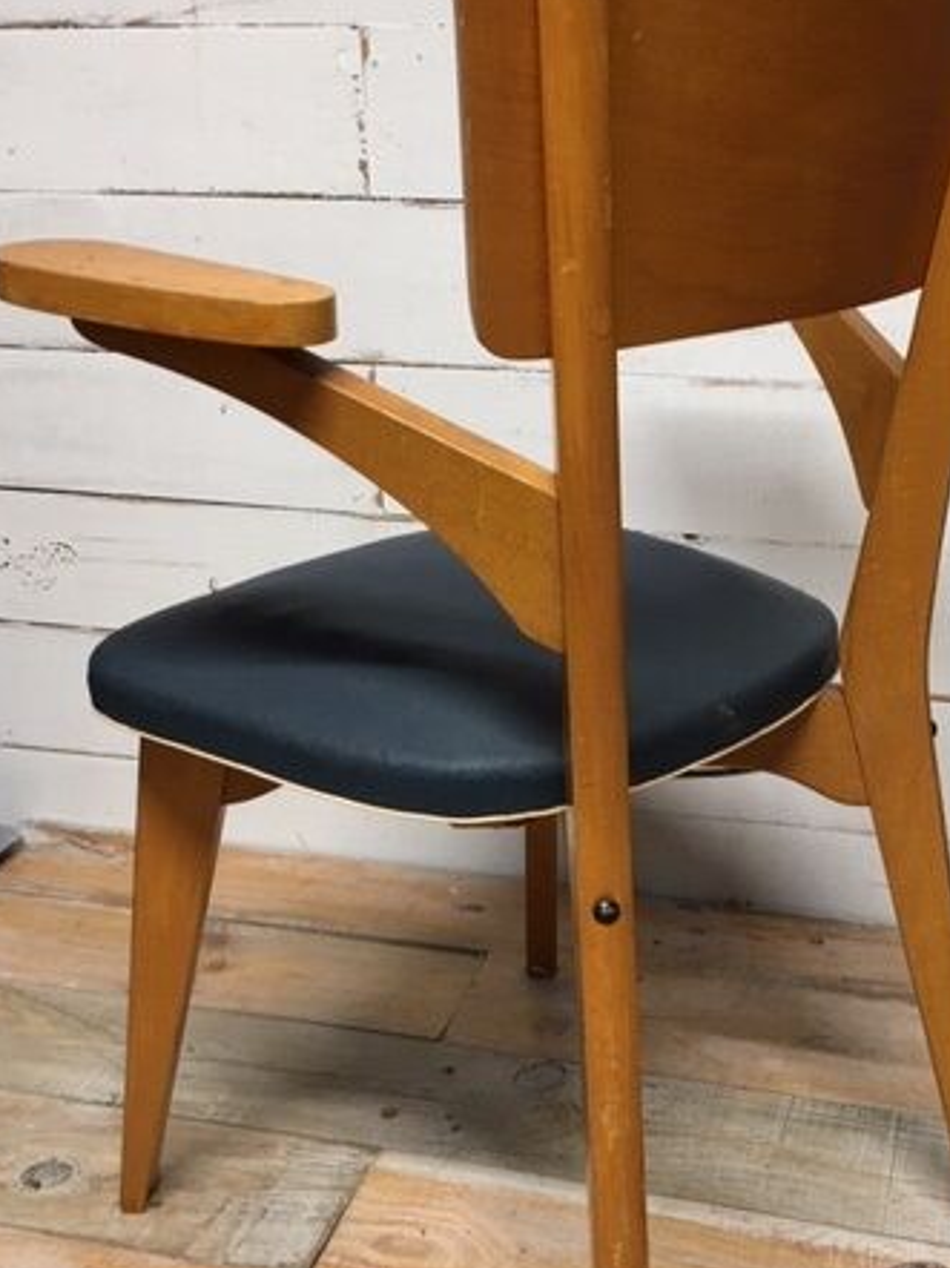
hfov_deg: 34.1
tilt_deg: -19.0
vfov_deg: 44.8
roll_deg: -0.3
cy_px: 668
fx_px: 1538
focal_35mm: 42
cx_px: 608
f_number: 2.2
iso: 64
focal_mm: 4.15
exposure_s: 1/17
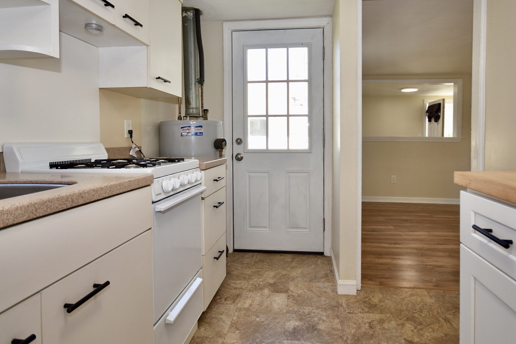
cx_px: 278
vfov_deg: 64.1
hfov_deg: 86.7
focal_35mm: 19
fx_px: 272
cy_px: 142
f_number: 4.5
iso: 200
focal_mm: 10
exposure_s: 1/80
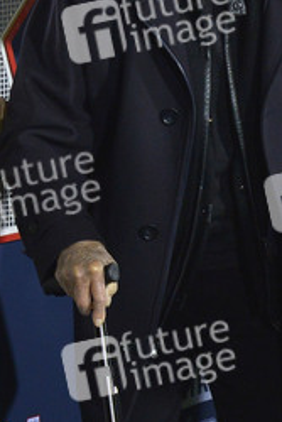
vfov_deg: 18.1
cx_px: 198
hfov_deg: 12.2
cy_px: 108
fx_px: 1314
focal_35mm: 112
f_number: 6.3
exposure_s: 1/320
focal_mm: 70
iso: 2000
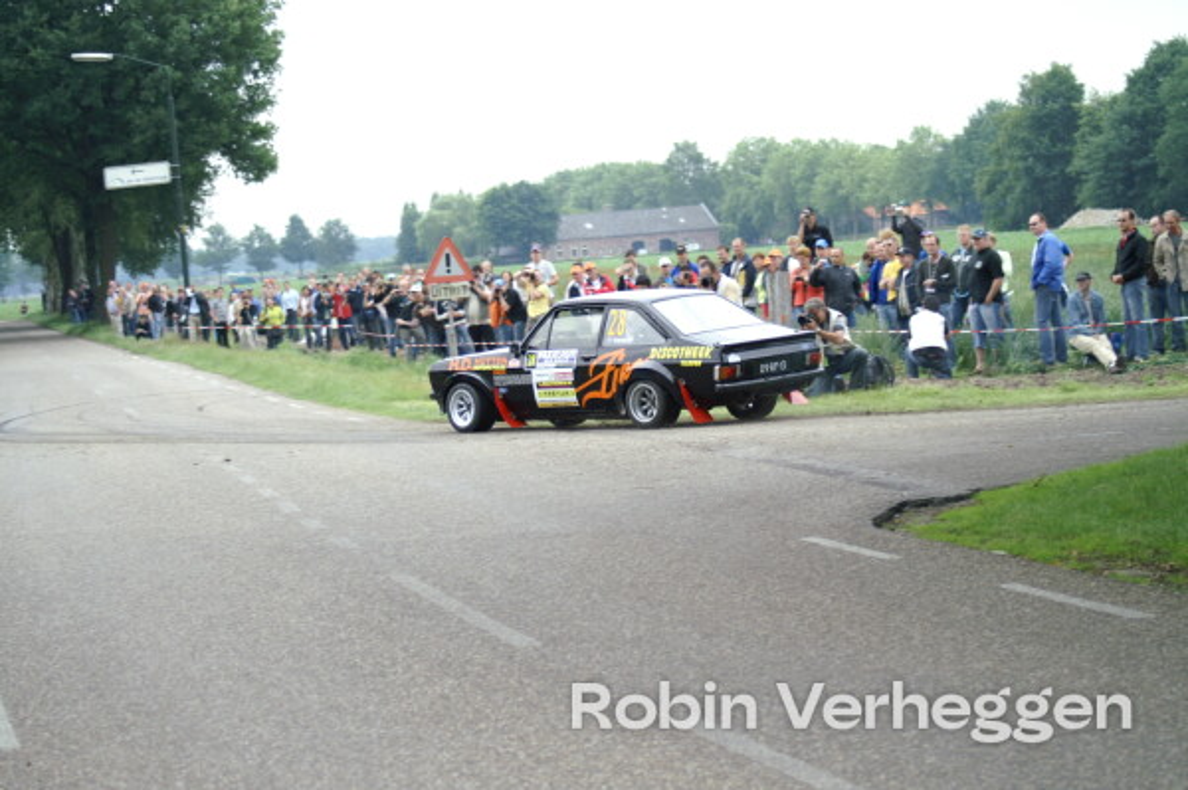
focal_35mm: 112
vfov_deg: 12.2
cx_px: 594
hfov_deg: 18.2
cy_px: 395
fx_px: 3709
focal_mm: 75
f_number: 4.5
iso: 250
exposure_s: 1/320
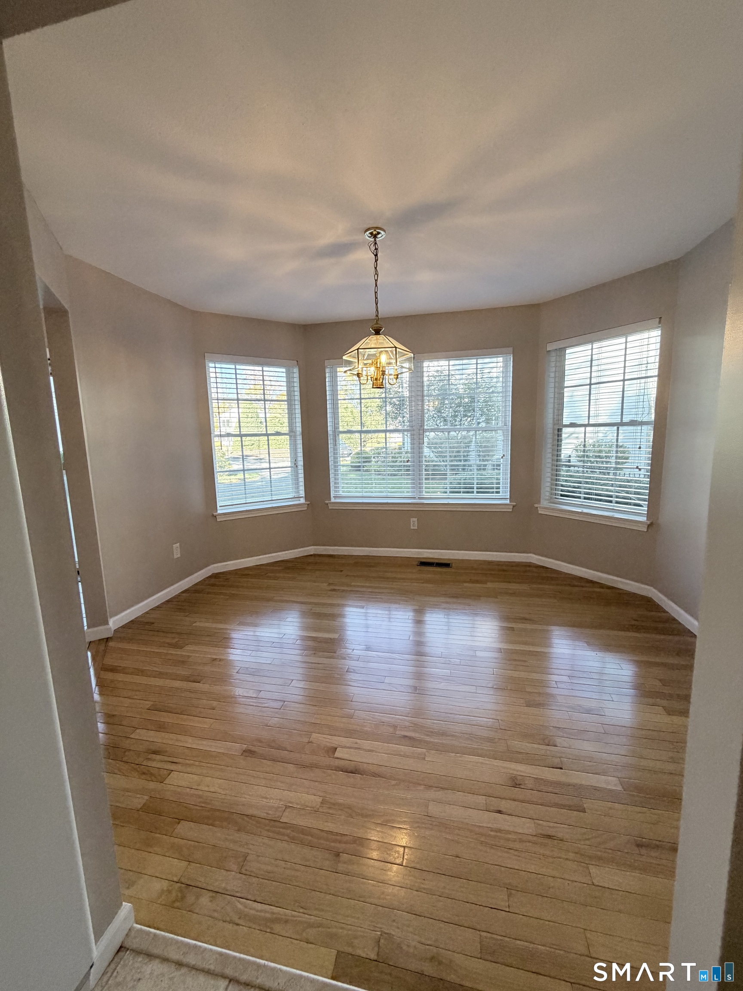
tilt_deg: -9.9
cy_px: 496
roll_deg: +1.5
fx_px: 401
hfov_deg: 85.7
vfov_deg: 102.1
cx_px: 372
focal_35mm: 14
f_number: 2.2
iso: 250
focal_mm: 2.22
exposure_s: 1/120
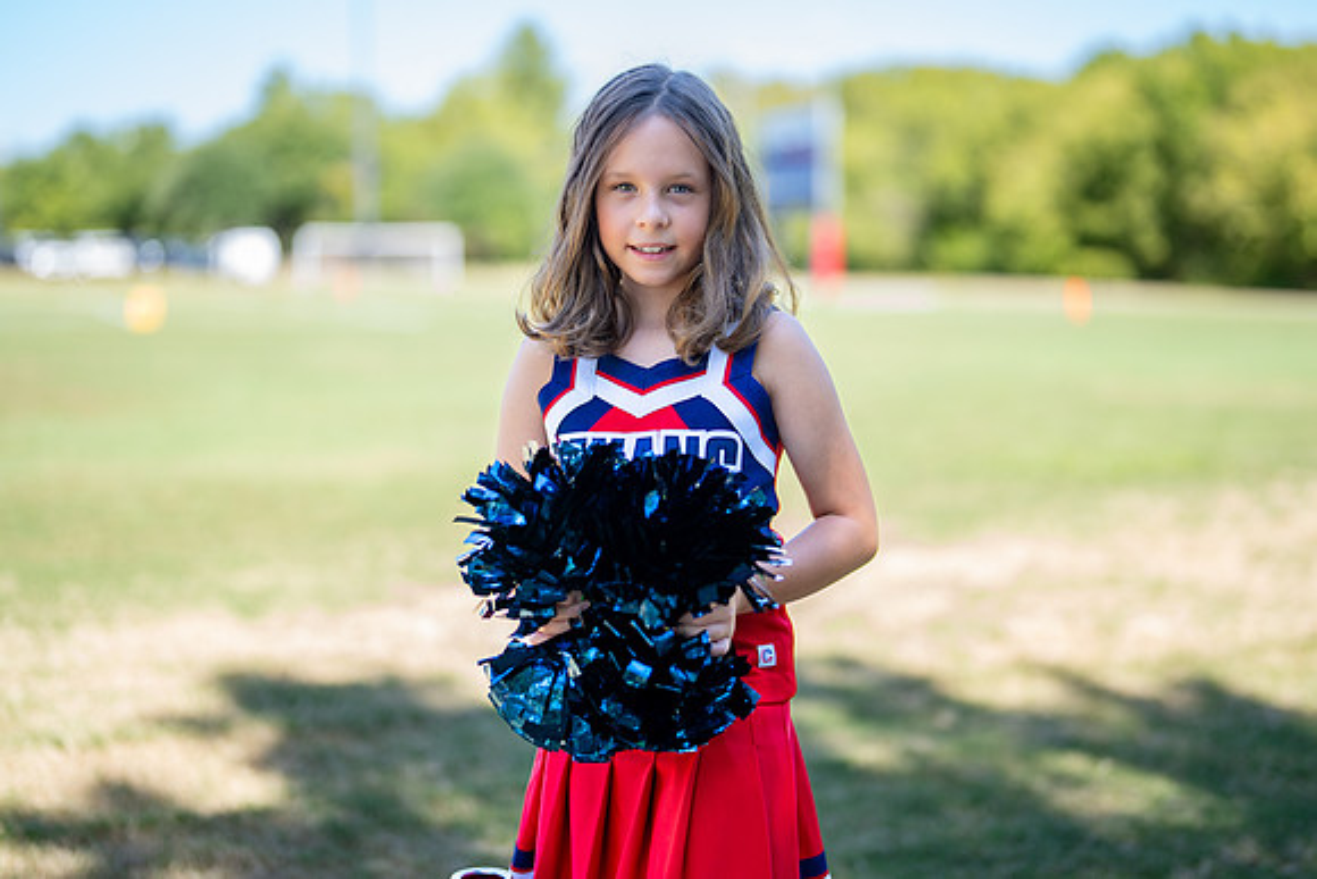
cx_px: 682
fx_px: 2033
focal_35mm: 56
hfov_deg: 35.9
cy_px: 398
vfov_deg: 24.4
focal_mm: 50
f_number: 1.2
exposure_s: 1/1250
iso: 100
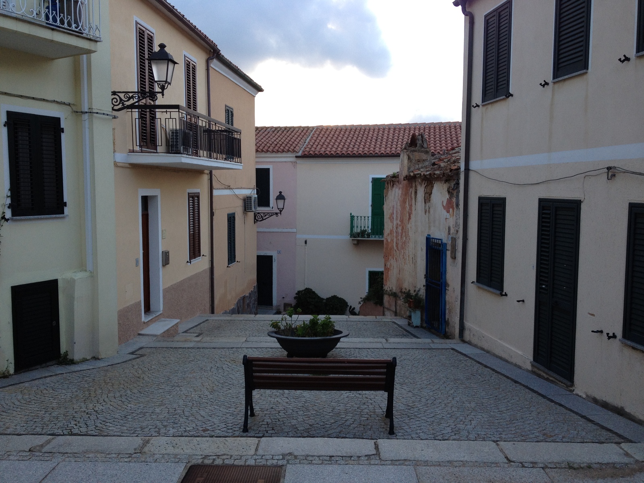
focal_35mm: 35
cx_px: 322
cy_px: 242
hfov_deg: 52.6
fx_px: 651
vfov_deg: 40.7
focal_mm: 4.28
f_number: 2.4
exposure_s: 1/139
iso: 64
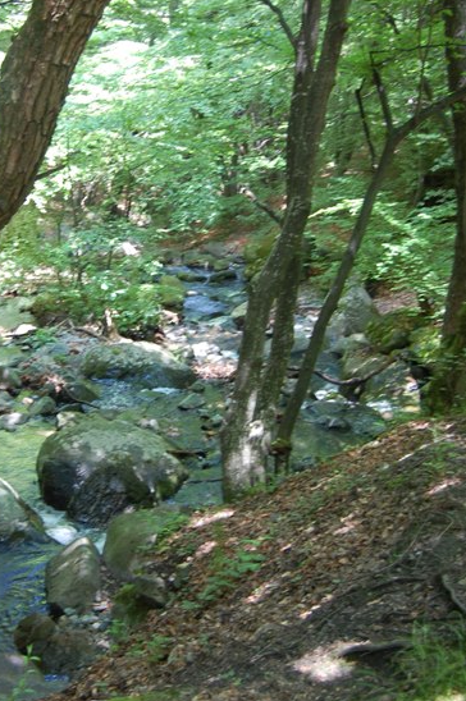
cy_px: 321
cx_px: 101
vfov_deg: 35.2
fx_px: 1106
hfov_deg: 23.5
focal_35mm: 57
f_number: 4
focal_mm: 23
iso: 400
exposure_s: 1/60
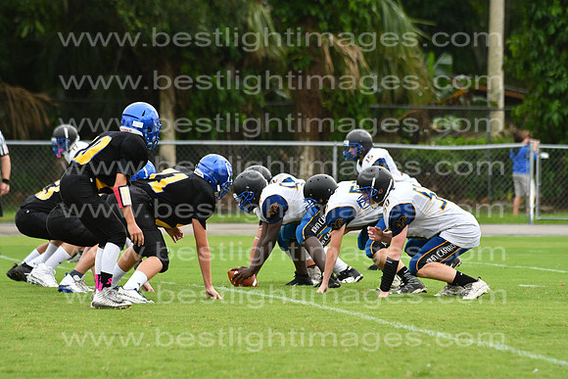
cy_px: 190
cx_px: 284
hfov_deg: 9.8
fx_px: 3314
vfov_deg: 6.5
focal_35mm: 210
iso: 800
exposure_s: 1/2500
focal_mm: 140
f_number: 3.5
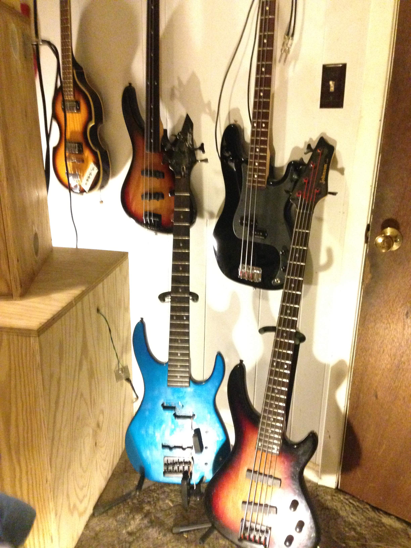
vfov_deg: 55.4
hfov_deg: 42.9
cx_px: 206
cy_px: 274
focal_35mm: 33
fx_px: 522
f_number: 2.4
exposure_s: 1/15
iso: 800
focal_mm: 4.12
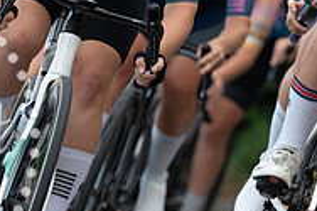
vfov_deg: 2.5
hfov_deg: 3.8
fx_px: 4795
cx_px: 90
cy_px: 86
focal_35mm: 545
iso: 1000
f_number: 3.2
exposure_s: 1/800
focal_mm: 159
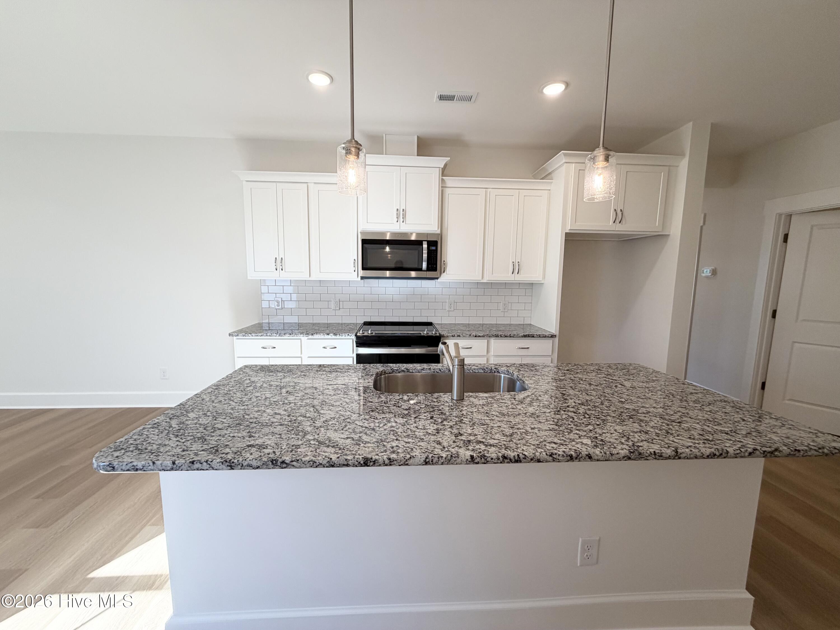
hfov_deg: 102.1
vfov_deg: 85.7
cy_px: 315
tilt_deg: -7.0
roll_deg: -0.6
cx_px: 420
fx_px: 340
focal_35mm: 14
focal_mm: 2.22
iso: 80
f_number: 2.2
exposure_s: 1/120
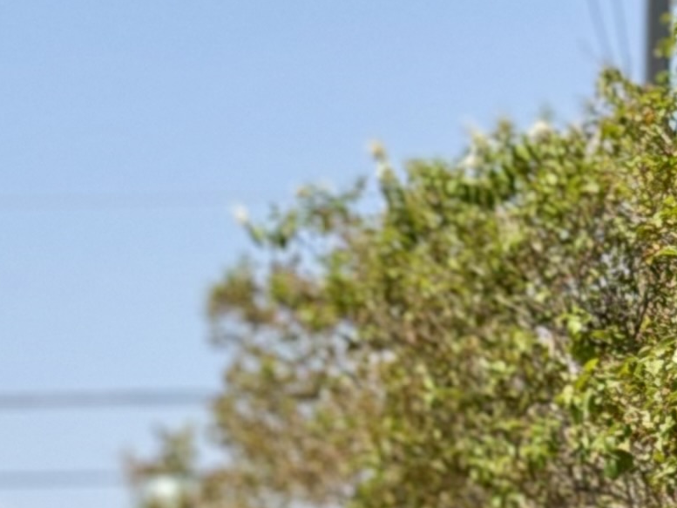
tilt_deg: -1.5
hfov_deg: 7.8
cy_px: 1145
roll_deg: -0.5
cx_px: -316
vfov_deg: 5.8
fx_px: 4871
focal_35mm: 249
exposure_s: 1/4329
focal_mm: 6.76
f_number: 1.78
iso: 64
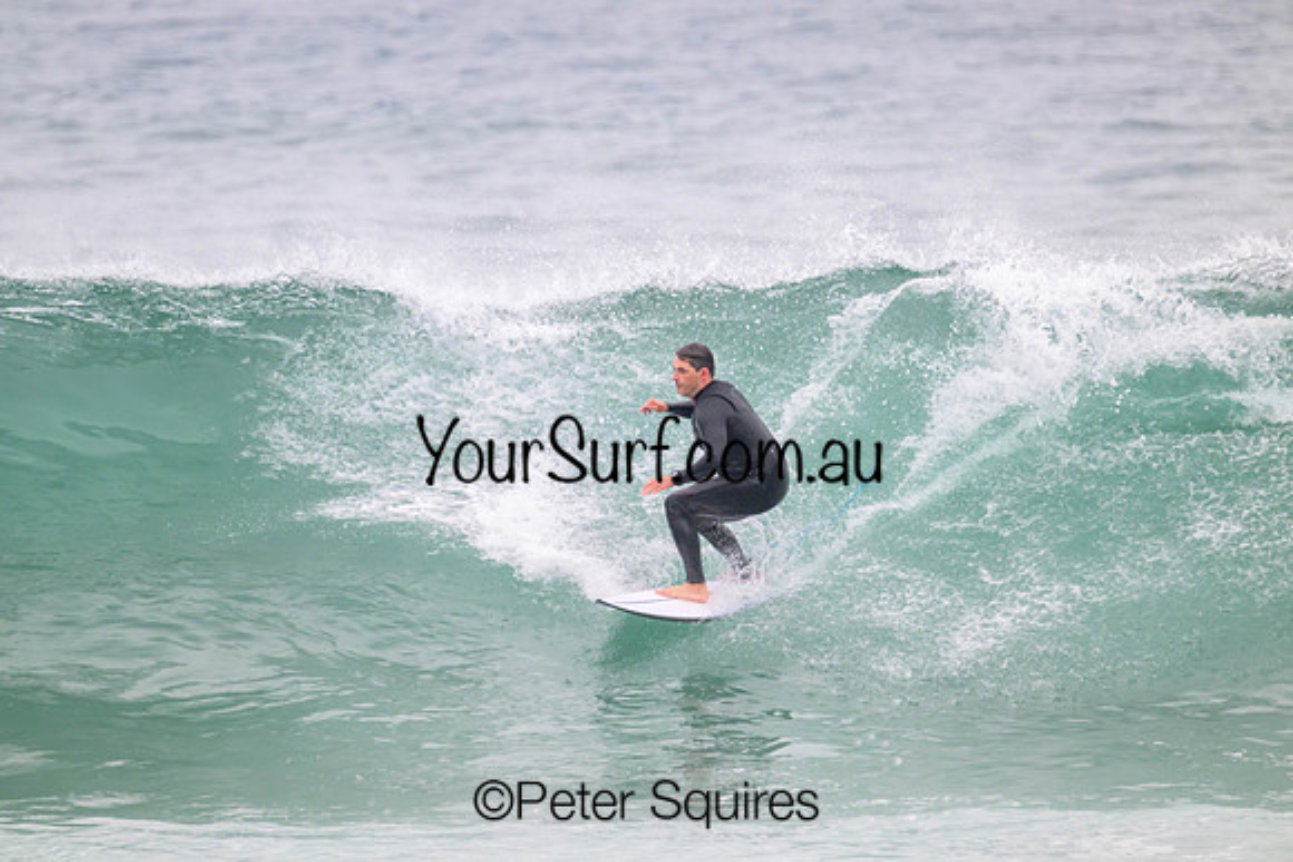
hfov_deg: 2.6
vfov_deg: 1.7
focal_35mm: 800
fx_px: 28739
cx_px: 646
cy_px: 431
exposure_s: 1/2000
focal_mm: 800
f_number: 11
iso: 1600
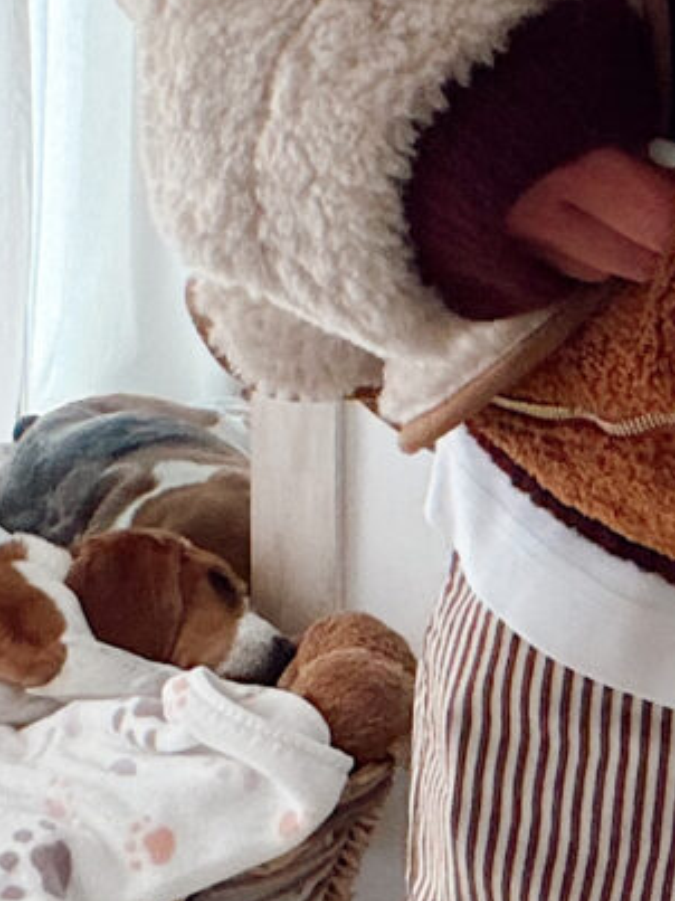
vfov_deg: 13.1
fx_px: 3720
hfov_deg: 10.1
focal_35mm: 143
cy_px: -411
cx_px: 977
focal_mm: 2.71
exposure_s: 1/60
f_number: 1.9
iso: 80
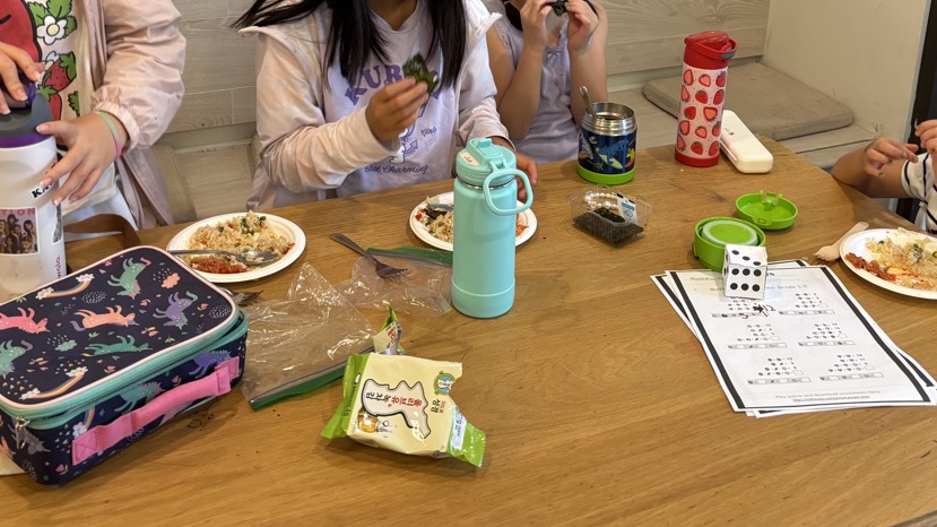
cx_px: 489
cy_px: 40
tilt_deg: -17.2
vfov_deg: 27.8
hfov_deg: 49.4
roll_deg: -0.8
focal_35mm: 41
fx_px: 1019
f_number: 1.6
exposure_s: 1/120
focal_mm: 5.96
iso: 125
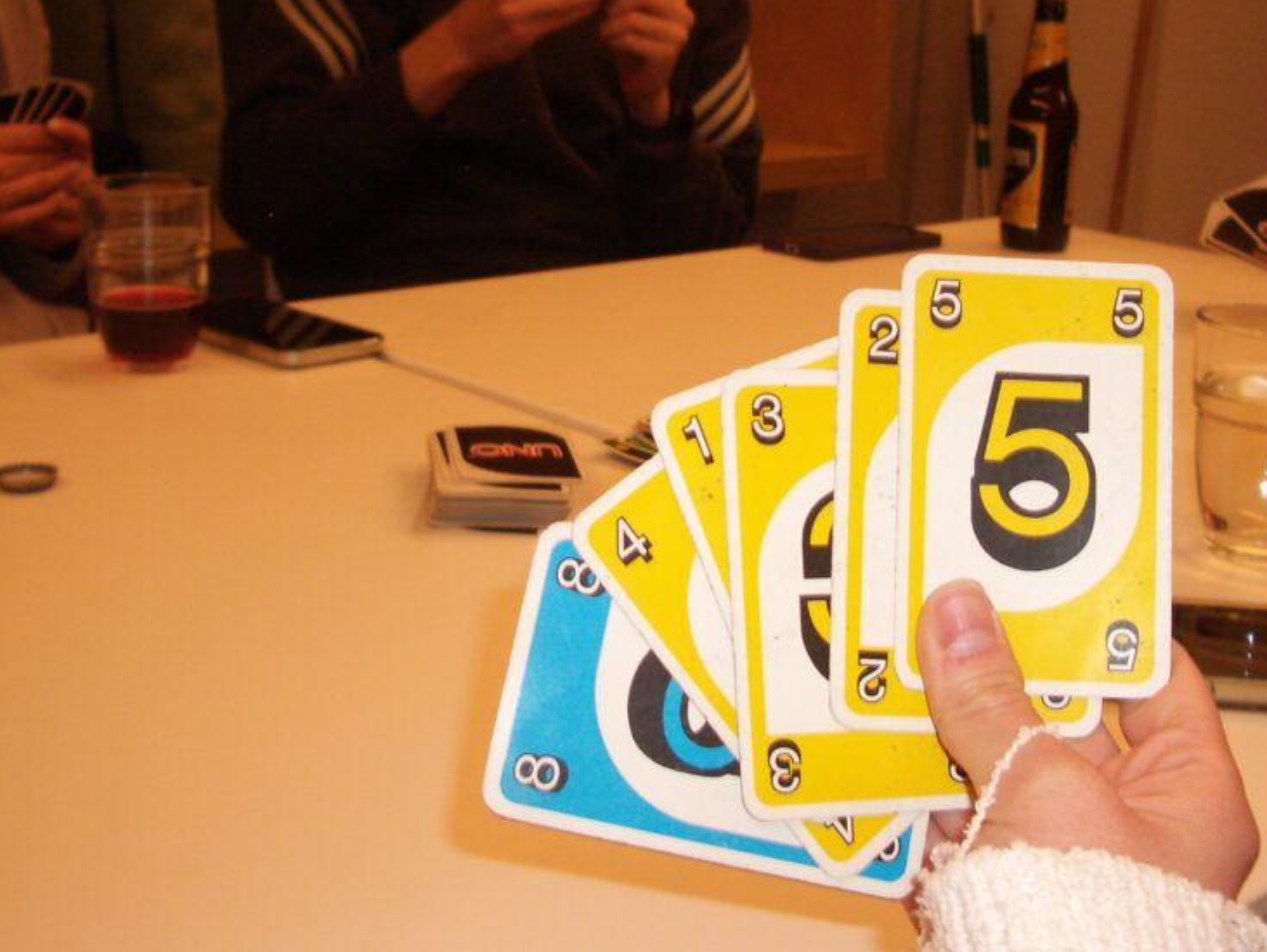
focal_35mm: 49
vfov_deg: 29.5
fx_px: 1794
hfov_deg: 38.9
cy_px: 316
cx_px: 664
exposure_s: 1/60
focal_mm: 5.8
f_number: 2.6
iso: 200
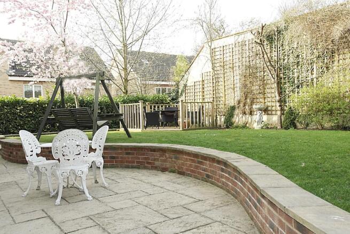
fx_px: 292
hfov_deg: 61.9
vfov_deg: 43.6
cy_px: 117
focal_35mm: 30
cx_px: 175
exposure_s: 1/125
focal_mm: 20
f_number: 5
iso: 100
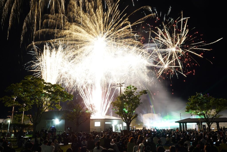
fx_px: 183
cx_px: 114
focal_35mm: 29
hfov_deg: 63.7
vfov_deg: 45.0
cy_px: 76
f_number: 11
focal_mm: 29
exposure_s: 2.5
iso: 1000
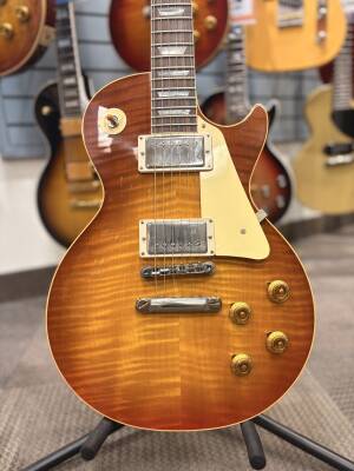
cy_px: 236
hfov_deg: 53.1
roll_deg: +4.3
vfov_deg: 67.3
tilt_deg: -13.3
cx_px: 177
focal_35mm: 26
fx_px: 355
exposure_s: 1/60
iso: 125
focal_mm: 5.96
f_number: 1.6
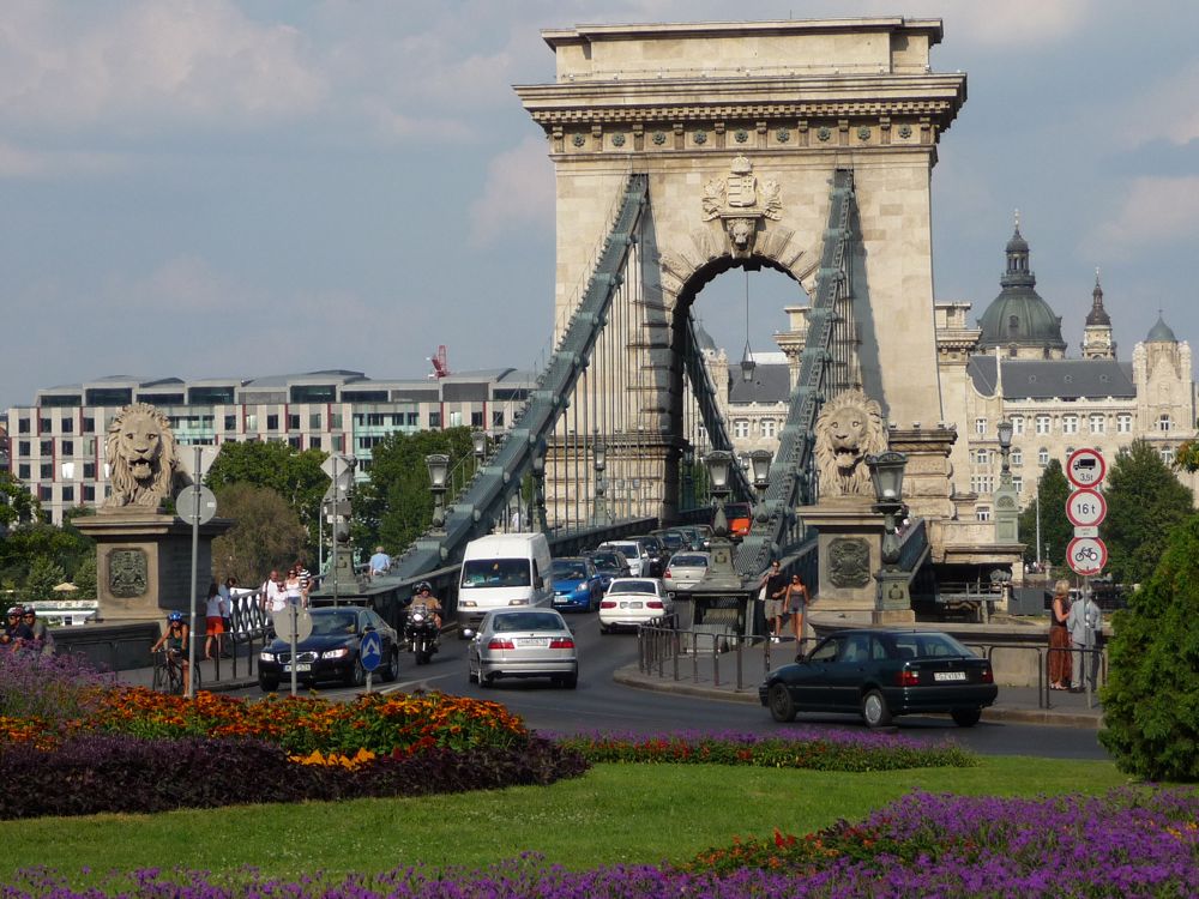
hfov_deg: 16.3
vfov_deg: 12.2
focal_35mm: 121
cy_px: 450
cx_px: 600
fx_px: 4191
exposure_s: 1/800
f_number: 4.7
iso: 100
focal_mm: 15.2
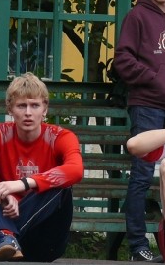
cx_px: 198
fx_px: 5313
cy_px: 120
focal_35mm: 738
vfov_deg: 2.8
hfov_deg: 1.8
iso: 100
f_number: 4
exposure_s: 1/250
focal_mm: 39.6
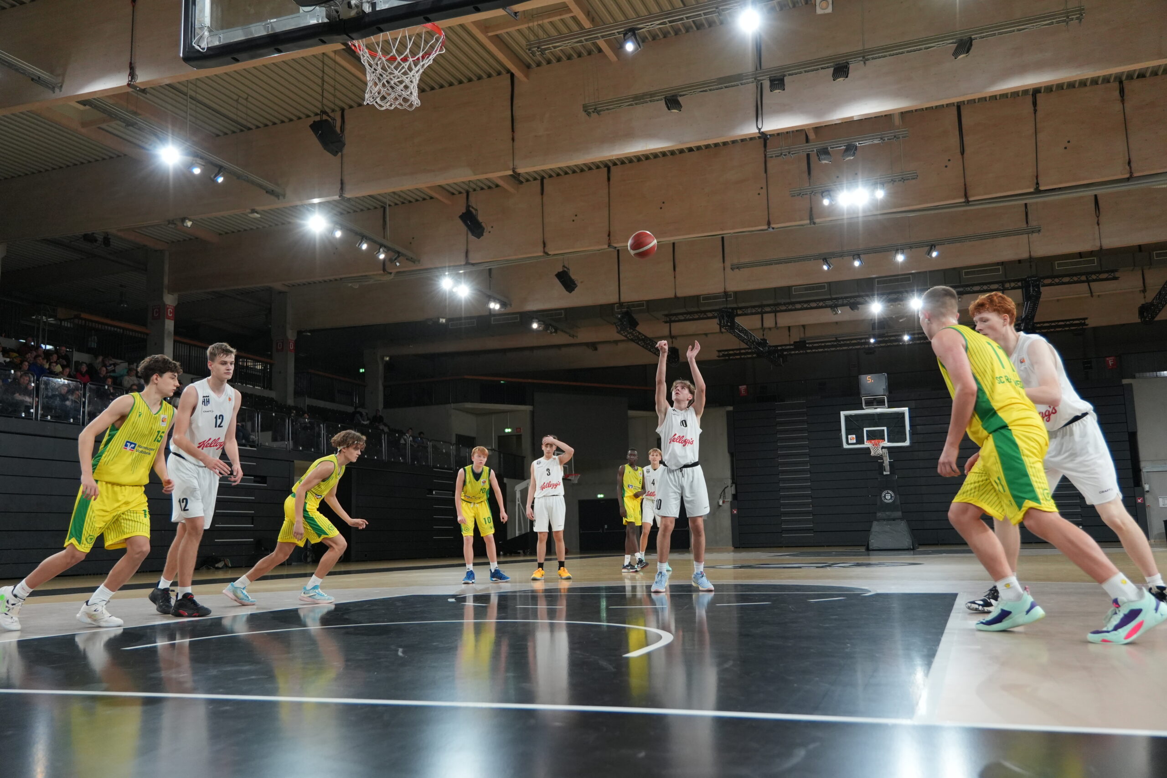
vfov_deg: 43.6
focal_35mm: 30
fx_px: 972
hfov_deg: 61.9
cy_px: 389
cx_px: 584
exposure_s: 1/1000
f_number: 2.8
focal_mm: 20
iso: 1250
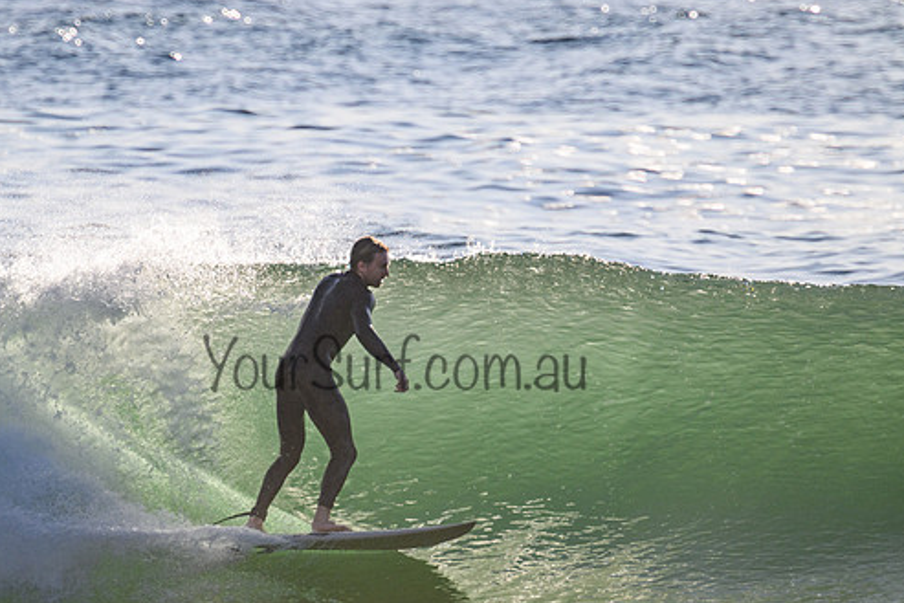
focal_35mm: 942
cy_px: 347
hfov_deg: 2.2
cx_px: 392
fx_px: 23660
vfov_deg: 1.5
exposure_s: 1/2000
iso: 1000
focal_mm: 800
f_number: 11
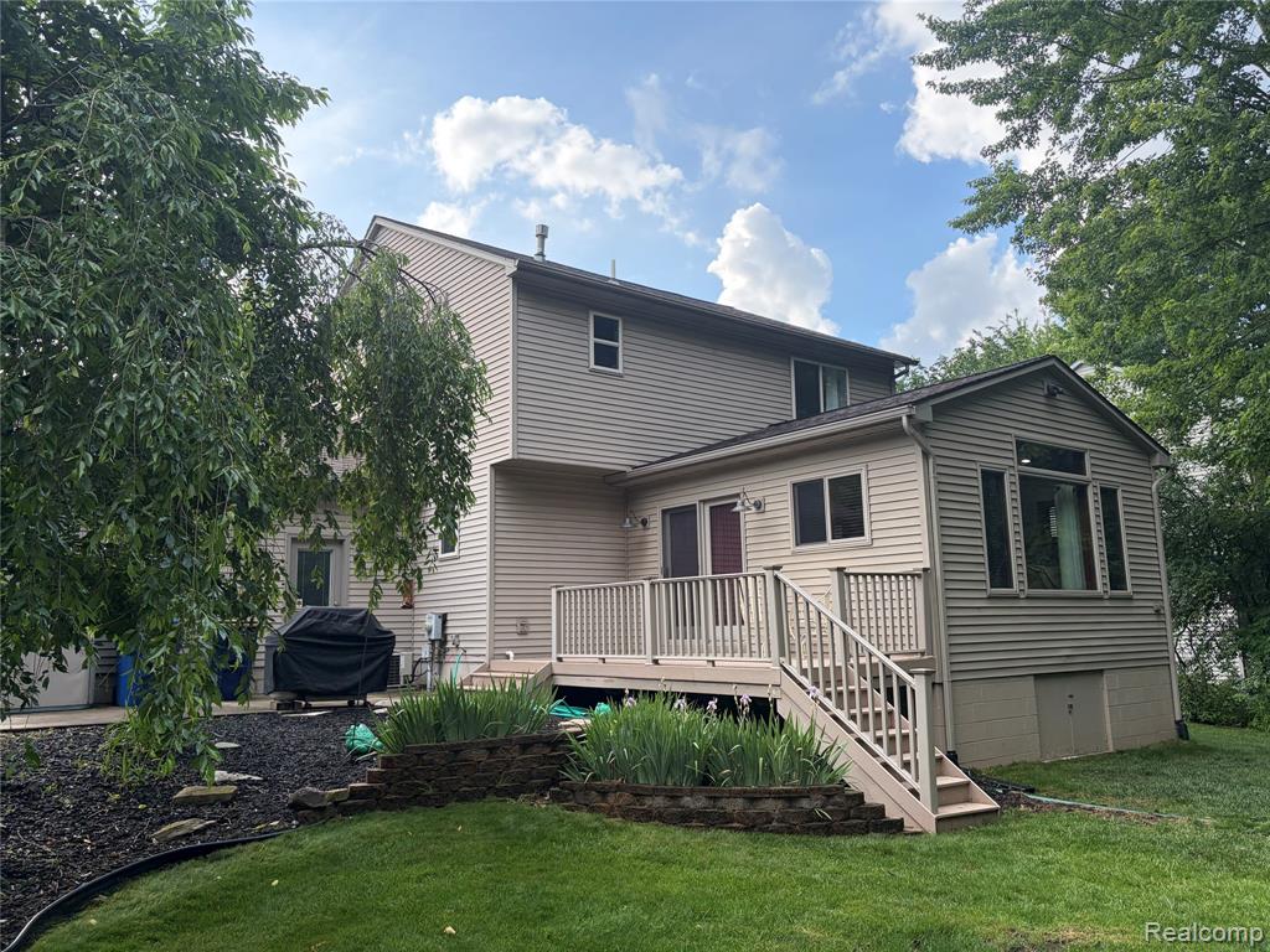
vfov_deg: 53.1
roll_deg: +1.4
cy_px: 476
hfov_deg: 67.3
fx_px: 954
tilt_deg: +9.9
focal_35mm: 26
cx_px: 635
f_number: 1.6
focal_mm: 5.96
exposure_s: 1/1135
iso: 64
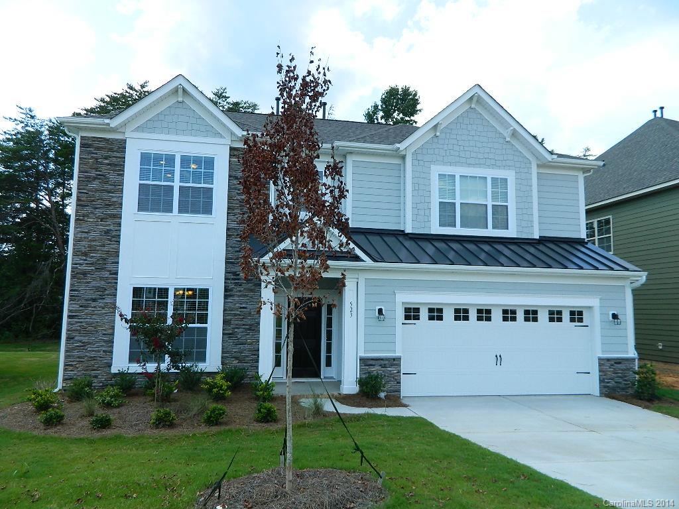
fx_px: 490
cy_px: 254
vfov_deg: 54.9
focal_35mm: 25
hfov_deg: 69.4
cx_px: 340
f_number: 3.1
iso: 80
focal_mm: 4.5
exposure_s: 1/500
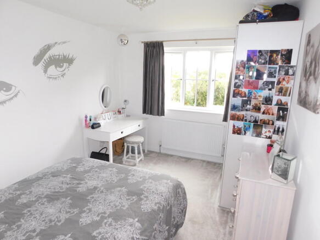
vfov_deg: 58.9
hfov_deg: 73.9
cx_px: 160
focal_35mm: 23
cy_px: 120
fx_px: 213
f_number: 3
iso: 125
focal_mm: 4
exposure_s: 1/30
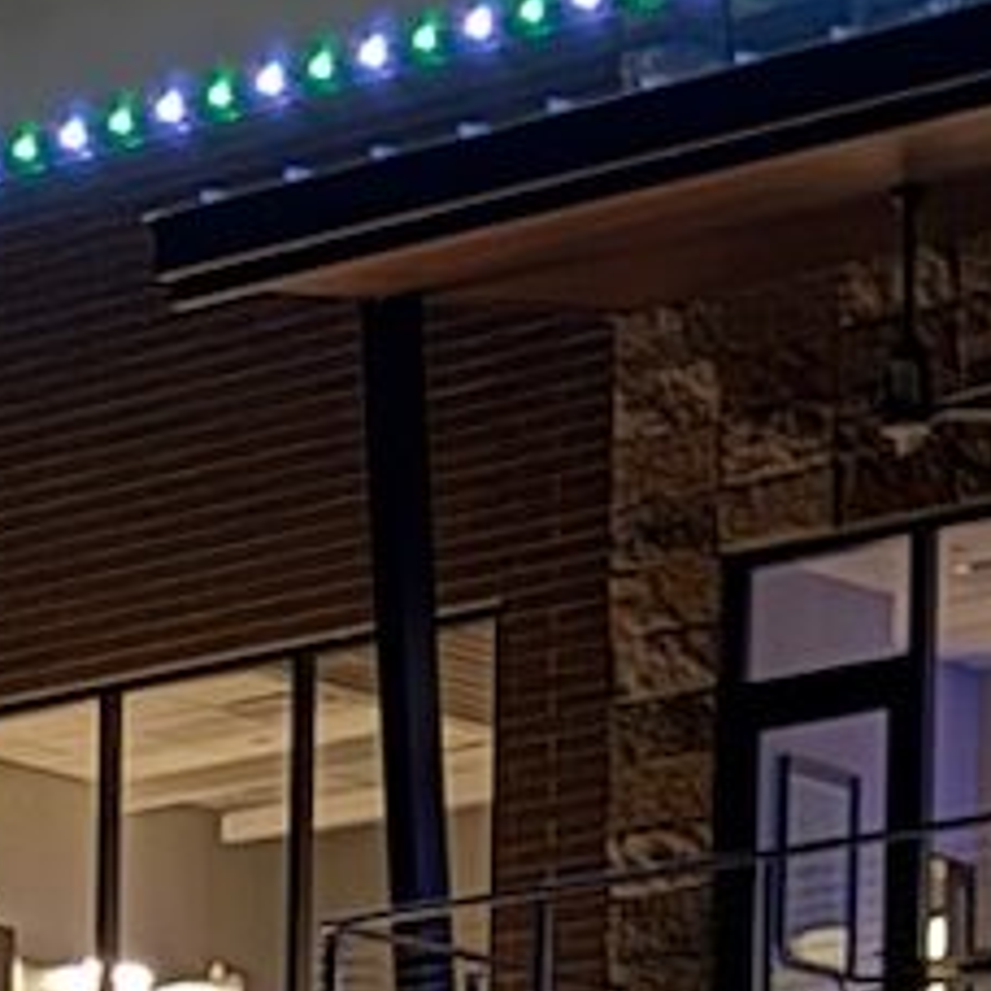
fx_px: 4632
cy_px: 2278
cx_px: 908
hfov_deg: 12.1
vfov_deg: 10.7
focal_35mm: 143
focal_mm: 6.76
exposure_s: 1/5
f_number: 1.78
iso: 1600
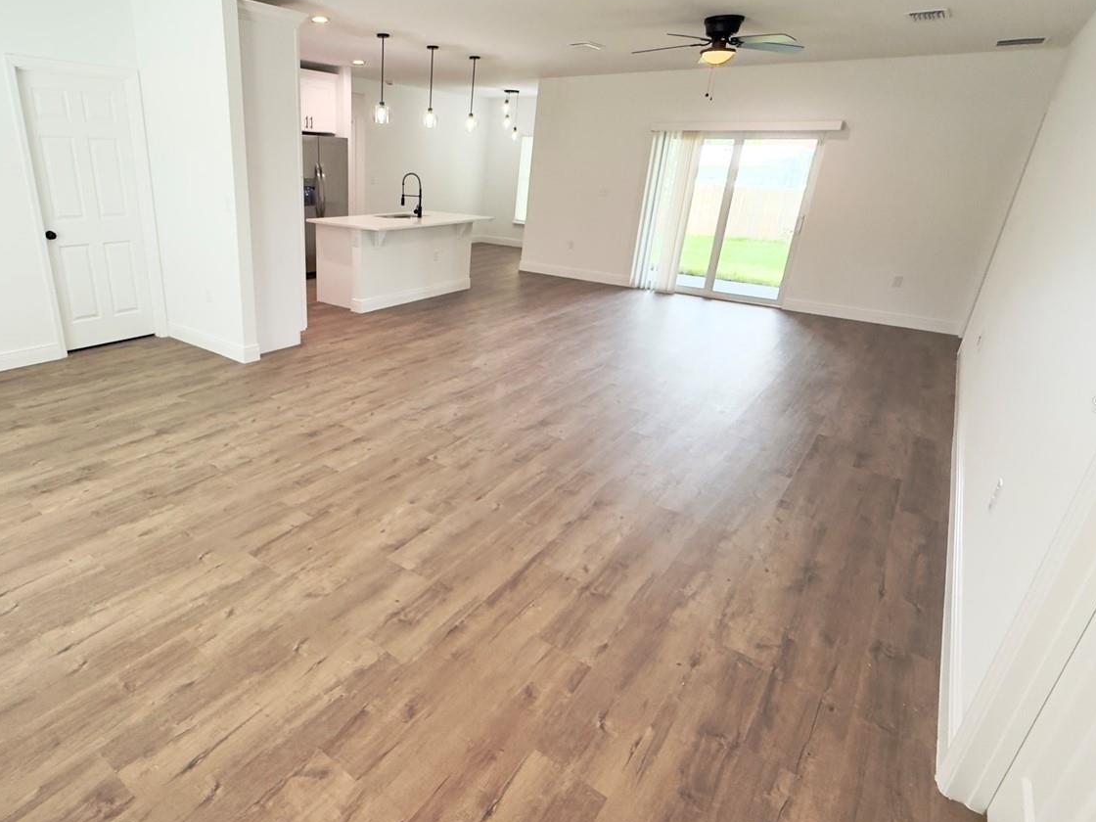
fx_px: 633
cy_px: 404
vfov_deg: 66.0
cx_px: 402
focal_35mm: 20
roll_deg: -1.7
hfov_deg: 80.0
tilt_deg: -21.1
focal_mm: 2.22
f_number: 2.2
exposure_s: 1/120
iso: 200
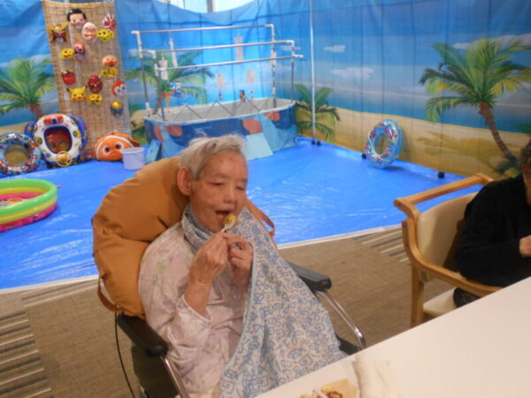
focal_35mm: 34
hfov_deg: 54.0
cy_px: 199
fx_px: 522
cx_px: 266
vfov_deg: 41.8
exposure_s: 1/30
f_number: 3.6
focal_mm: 5.8
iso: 360
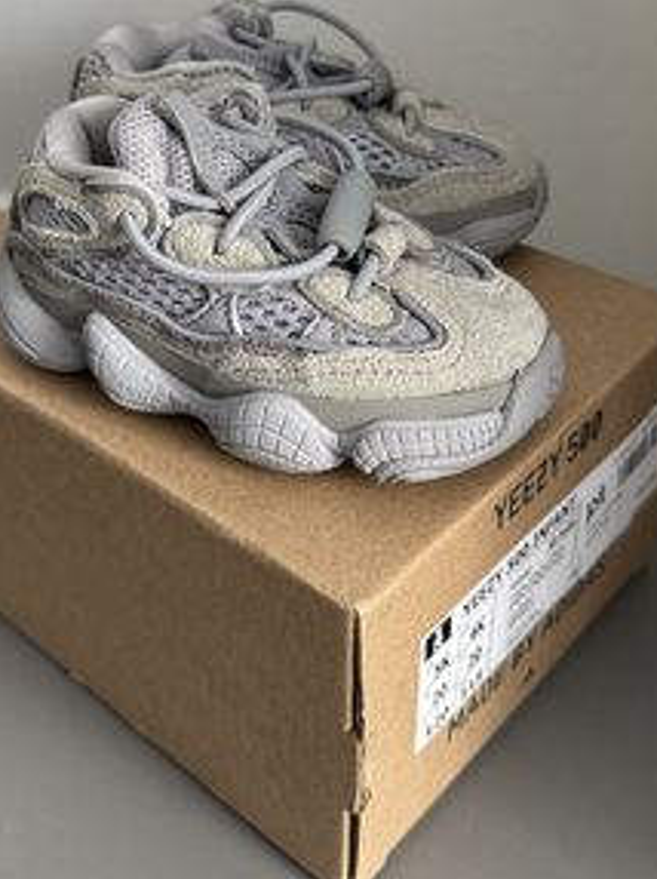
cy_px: 274
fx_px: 1064
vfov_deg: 44.0
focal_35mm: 42
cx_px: 272
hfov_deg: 34.2
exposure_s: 1/60
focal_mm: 6.76
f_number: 1.78
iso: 250
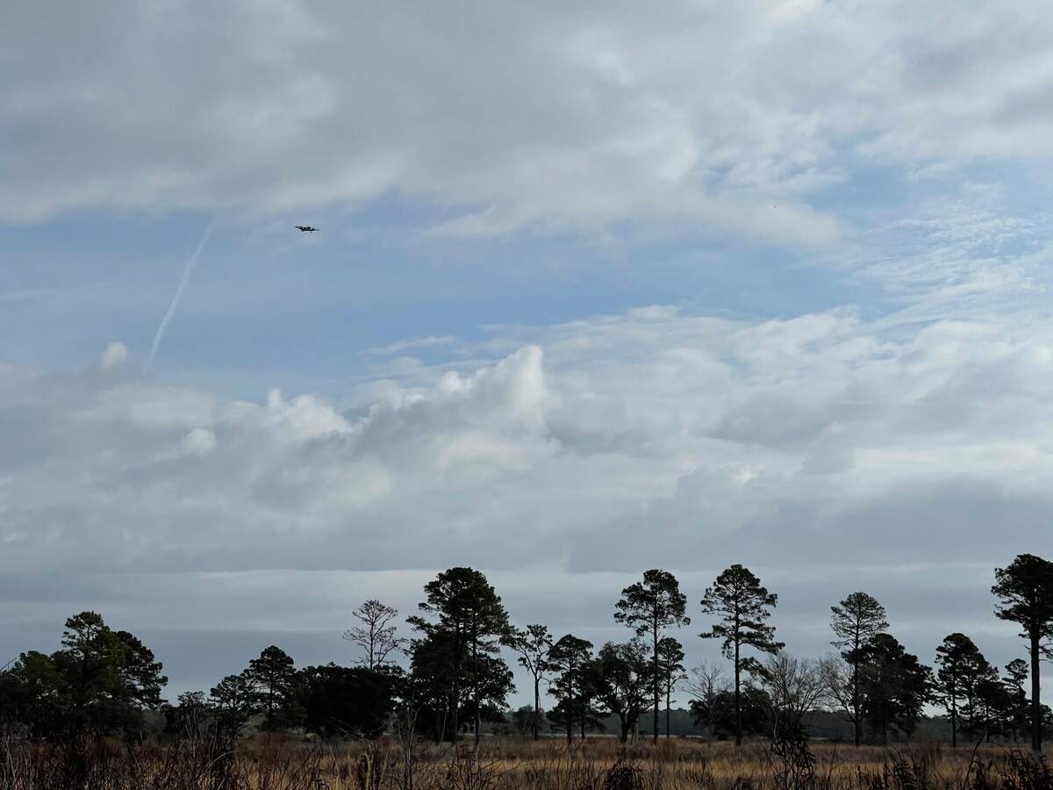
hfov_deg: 30.3
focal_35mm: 64
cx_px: 526
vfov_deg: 22.9
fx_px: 1947
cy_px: 395
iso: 20
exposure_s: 1/5000
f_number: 2.2
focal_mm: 7.5
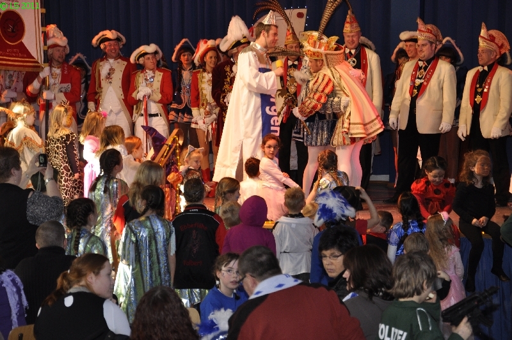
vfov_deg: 13.8
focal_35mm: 99
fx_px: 1406
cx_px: 256
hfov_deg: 20.6
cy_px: 170
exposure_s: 1/60
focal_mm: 66
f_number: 5.3
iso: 400
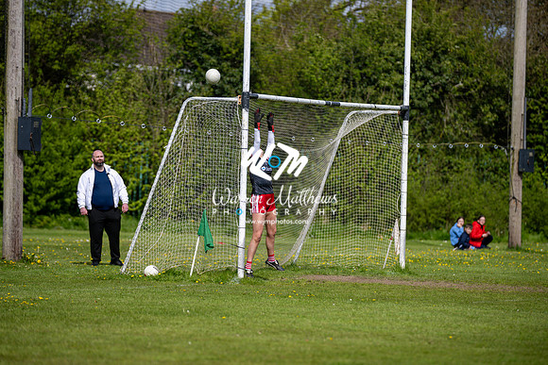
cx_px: 274
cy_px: 182
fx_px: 3350
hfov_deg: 9.4
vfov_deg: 6.2
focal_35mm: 220
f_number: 2.8
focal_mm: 220
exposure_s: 1/6400
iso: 180
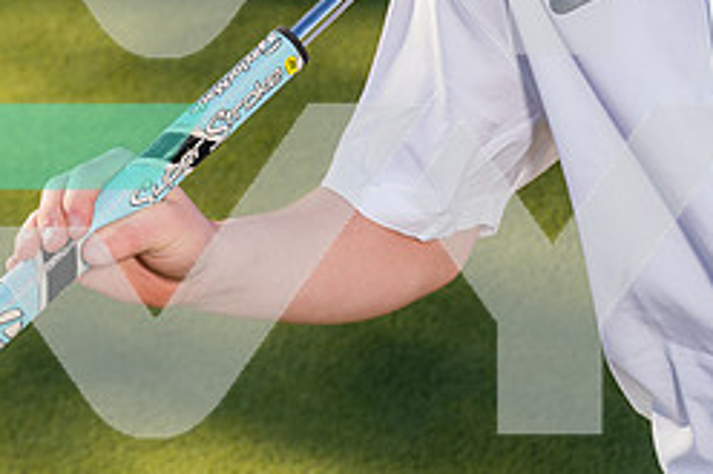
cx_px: 720
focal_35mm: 159
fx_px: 3147
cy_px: -90
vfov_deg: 8.5
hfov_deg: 12.8
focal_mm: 55
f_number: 7.1
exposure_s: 1/250
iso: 250
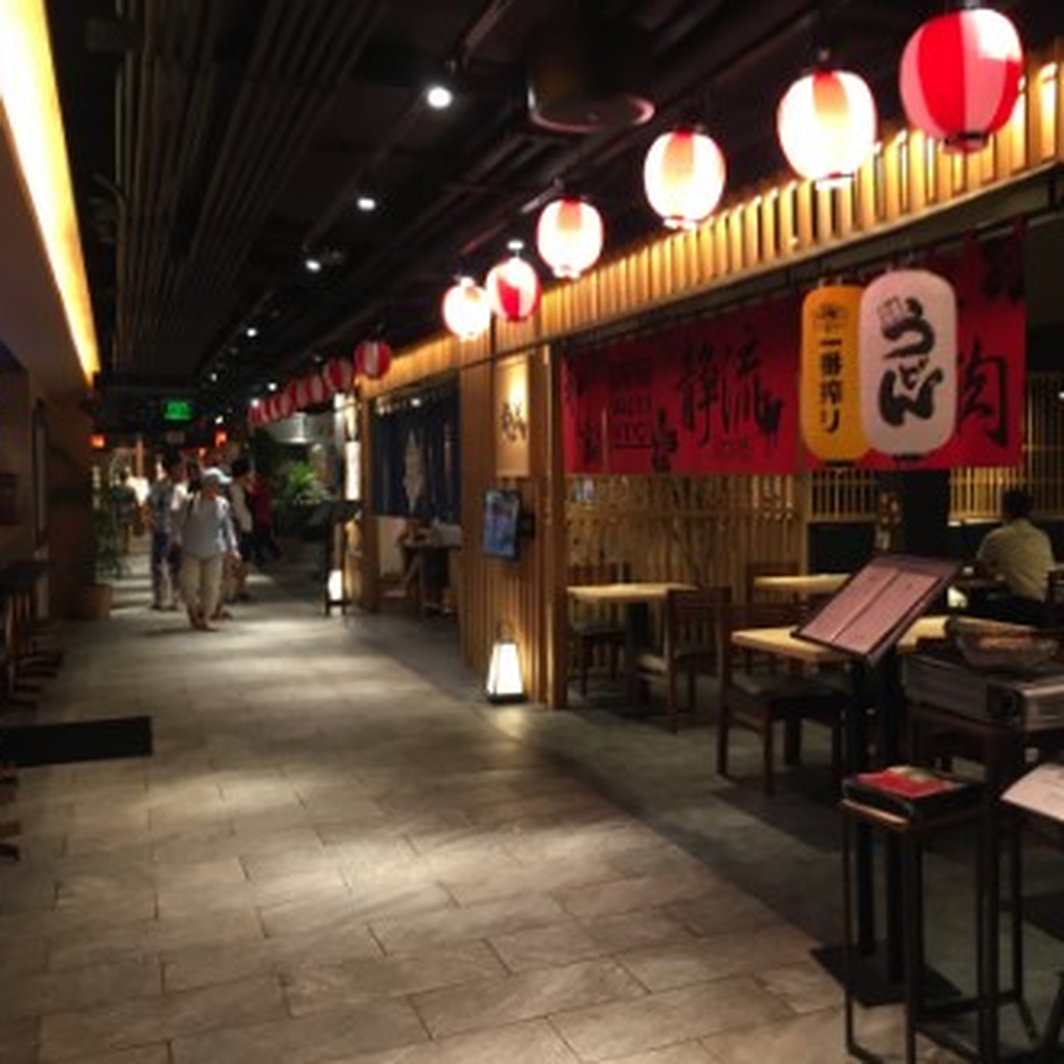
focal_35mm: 35
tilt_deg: -3.0
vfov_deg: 47.2
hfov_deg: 46.5
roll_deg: +0.2
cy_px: 529
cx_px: 706
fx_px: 1217
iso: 64
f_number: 2.2
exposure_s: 1/30
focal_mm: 4.15
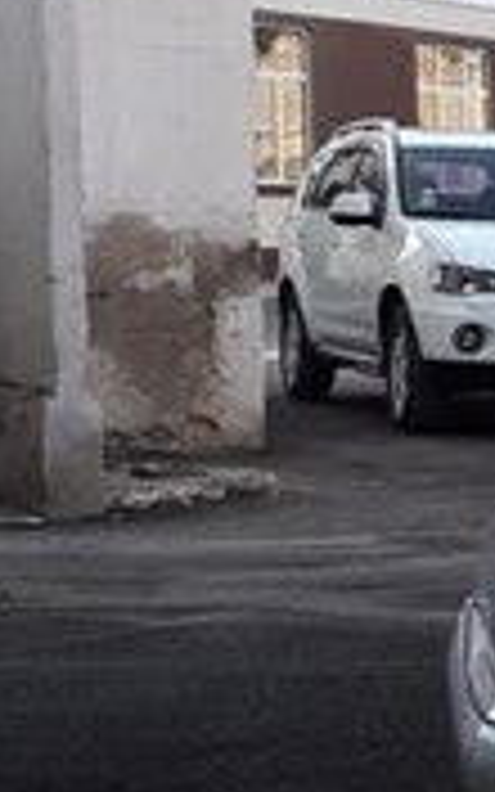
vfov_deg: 18.8
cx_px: 1224
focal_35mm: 111
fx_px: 2396
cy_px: 470
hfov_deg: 10.1
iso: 40
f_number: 1.9
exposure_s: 1/180
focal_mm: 3.7
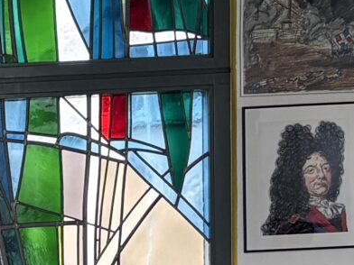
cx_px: -138
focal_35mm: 170
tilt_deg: -6.7
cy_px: 356
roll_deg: +2.0
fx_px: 1739
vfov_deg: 8.6
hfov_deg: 11.3
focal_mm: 5.96
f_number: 1.6
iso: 160
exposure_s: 1/50
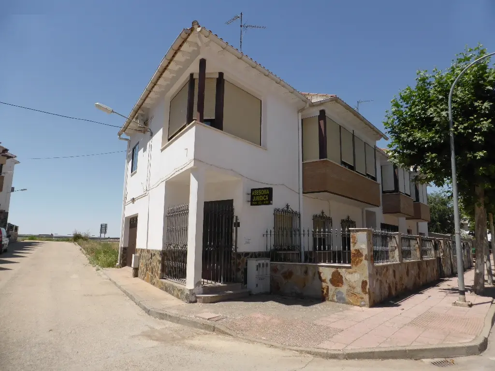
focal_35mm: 24
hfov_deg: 71.6
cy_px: 186
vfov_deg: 56.8
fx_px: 343
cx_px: 248
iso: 100
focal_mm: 4.3
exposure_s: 1/1600
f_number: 3.3
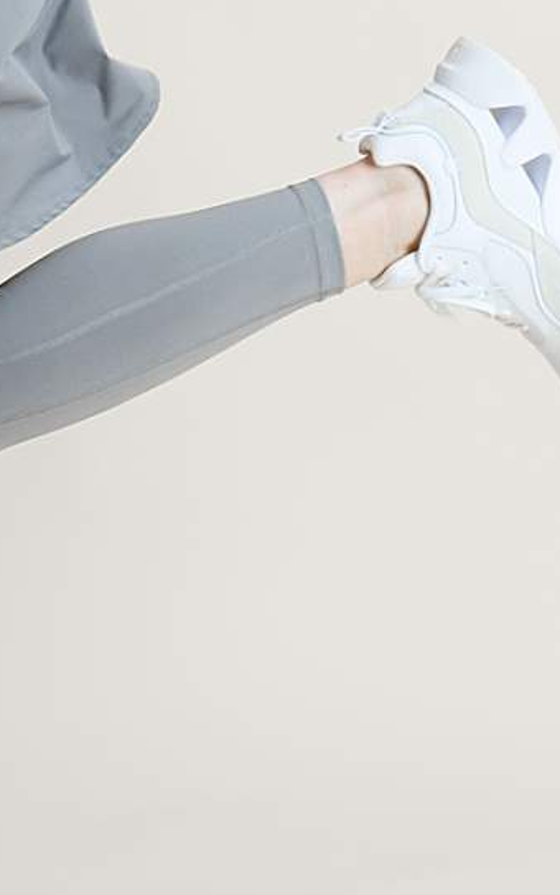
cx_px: -25
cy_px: -183
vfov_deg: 8.2
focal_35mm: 253
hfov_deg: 5.2
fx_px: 6170
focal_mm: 50
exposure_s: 1/250
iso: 125
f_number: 2
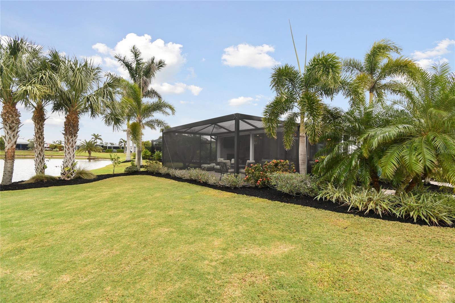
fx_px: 190
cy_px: 152
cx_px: 228
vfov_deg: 77.3
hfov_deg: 100.4
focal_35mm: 15
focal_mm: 10
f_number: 7.1
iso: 100
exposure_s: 1/25
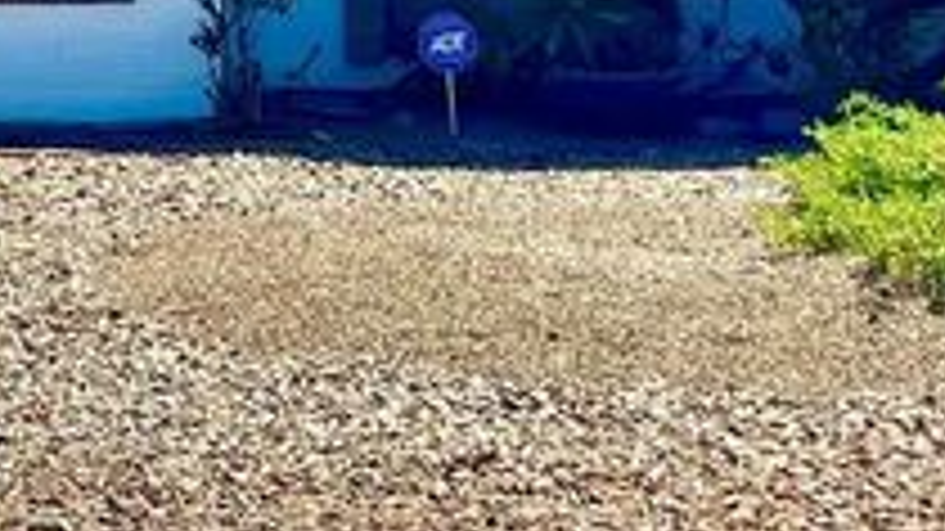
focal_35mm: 138
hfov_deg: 15.0
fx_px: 3457
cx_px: -207
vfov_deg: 8.4
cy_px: -441
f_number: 1.5
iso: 50
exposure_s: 1/8696
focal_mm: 5.7
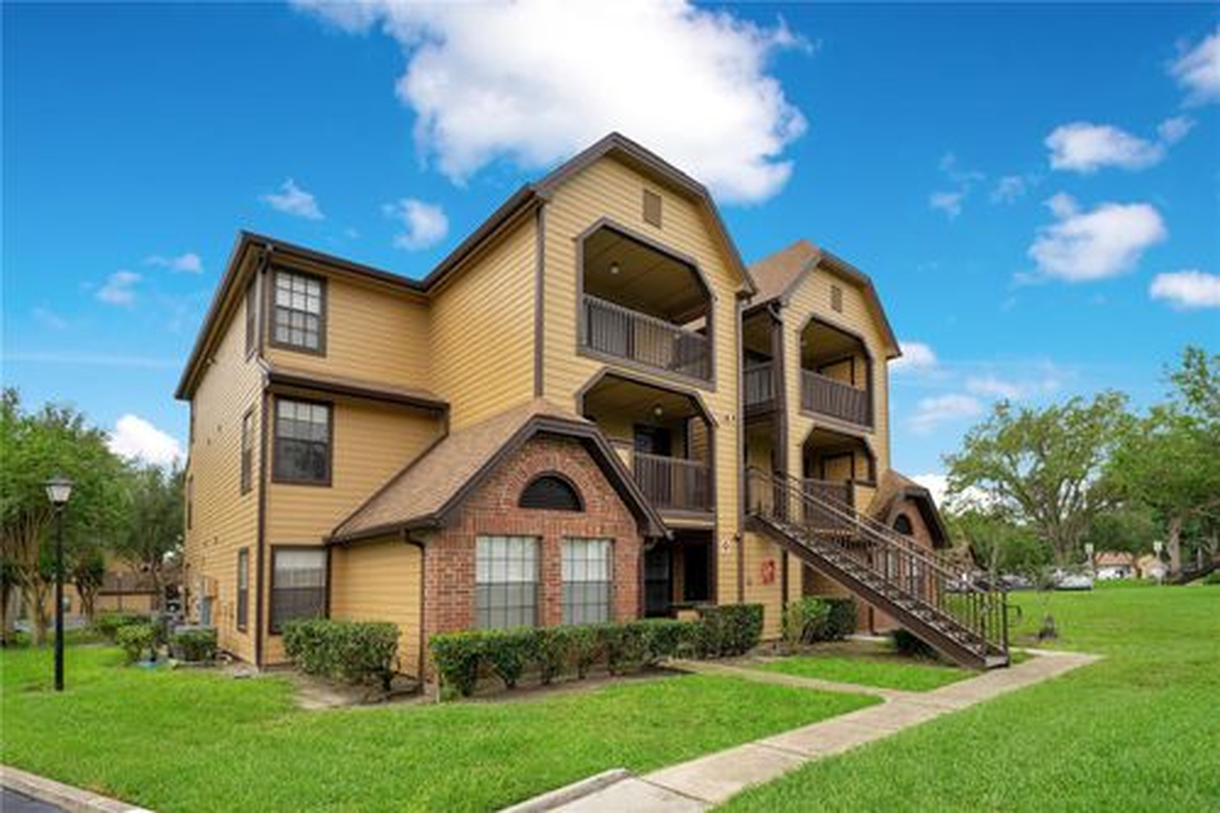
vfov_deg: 73.7
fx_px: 542
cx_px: 610
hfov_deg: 96.8
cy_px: 406
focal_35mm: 16
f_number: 9
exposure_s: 1/100
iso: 100
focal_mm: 16
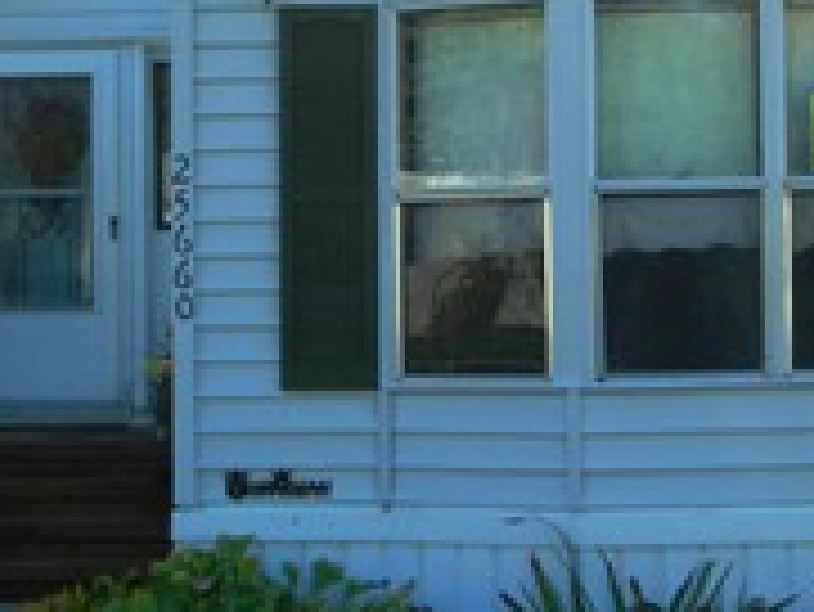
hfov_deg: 23.2
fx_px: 1977
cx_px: 553
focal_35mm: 84
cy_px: 126
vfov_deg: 17.5
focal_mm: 6.3
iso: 50
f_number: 3.2
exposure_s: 1/378
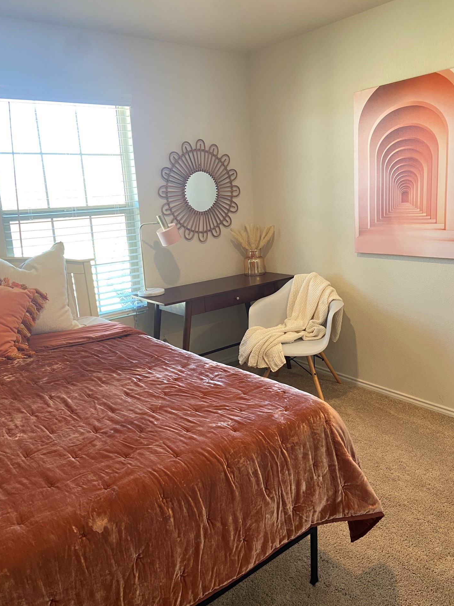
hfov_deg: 49.7
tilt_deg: -10.0
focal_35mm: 28
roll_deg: +3.3
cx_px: 241
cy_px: 283
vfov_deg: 63.4
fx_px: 490
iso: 200
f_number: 1.8
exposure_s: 1/60
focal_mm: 4.25
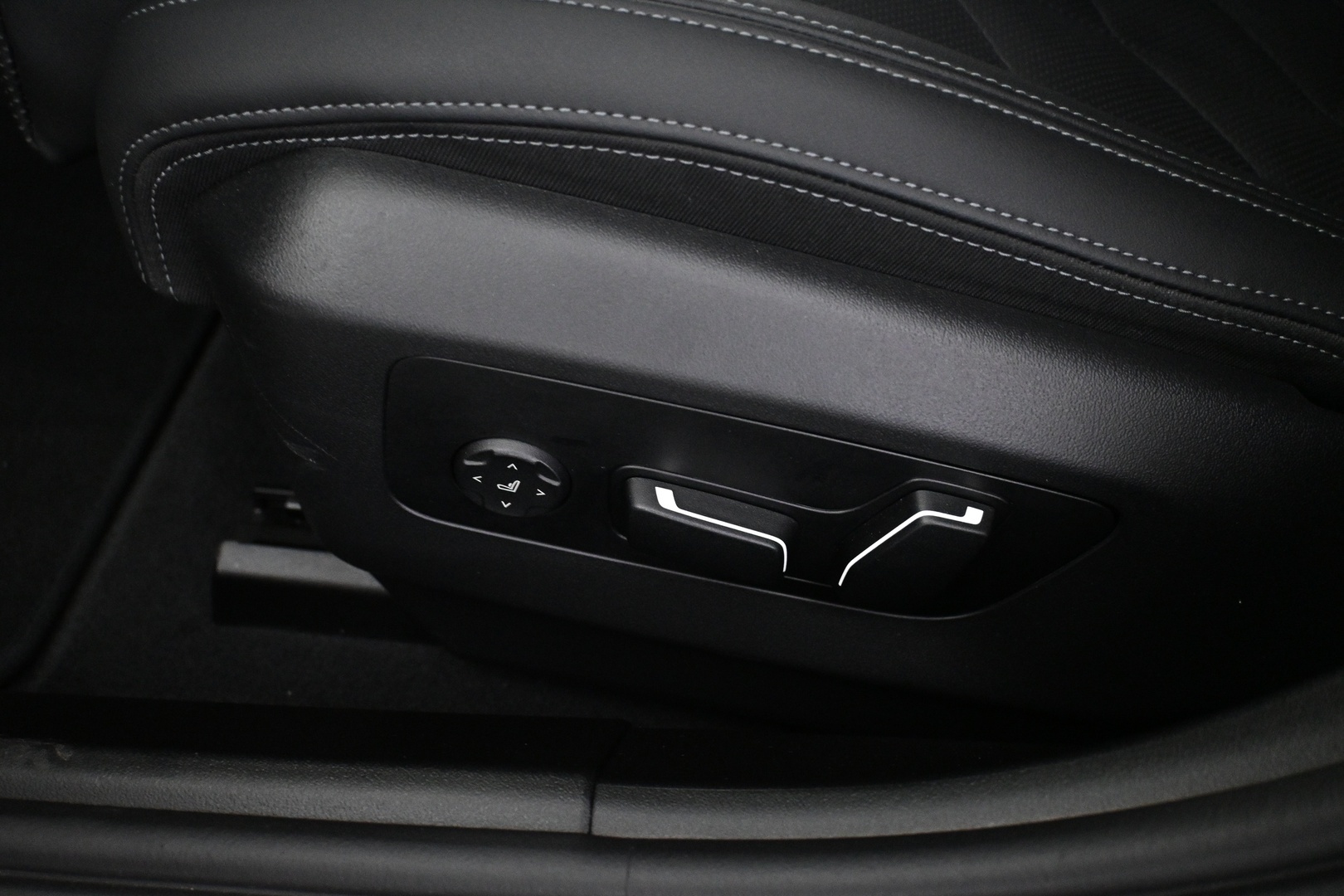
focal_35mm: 33
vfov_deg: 40.0
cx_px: 672
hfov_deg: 57.2
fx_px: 1232
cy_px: 448
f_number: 4
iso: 4000
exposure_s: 1/30
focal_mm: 22
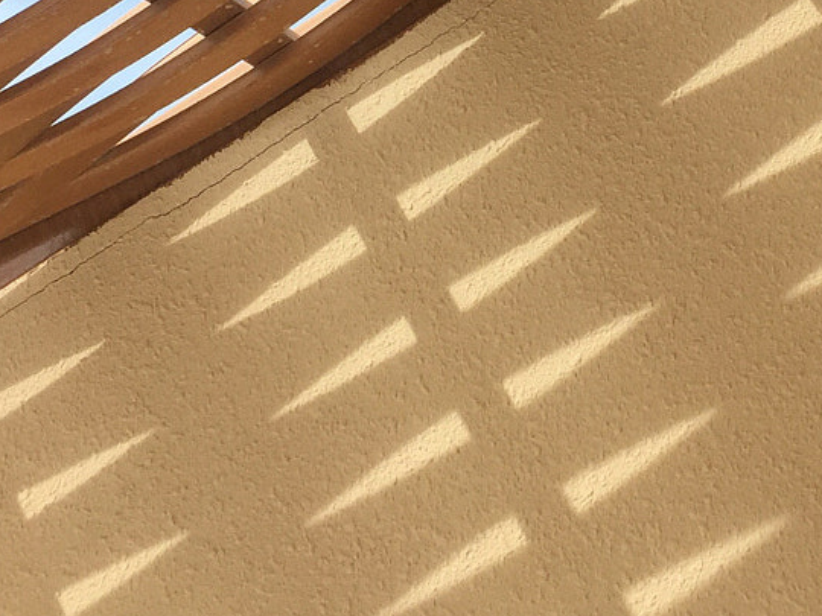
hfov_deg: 22.7
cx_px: 516
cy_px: -56
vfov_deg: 16.7
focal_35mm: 86
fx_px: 2042
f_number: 2.2
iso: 32
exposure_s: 1/1099
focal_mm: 4.15
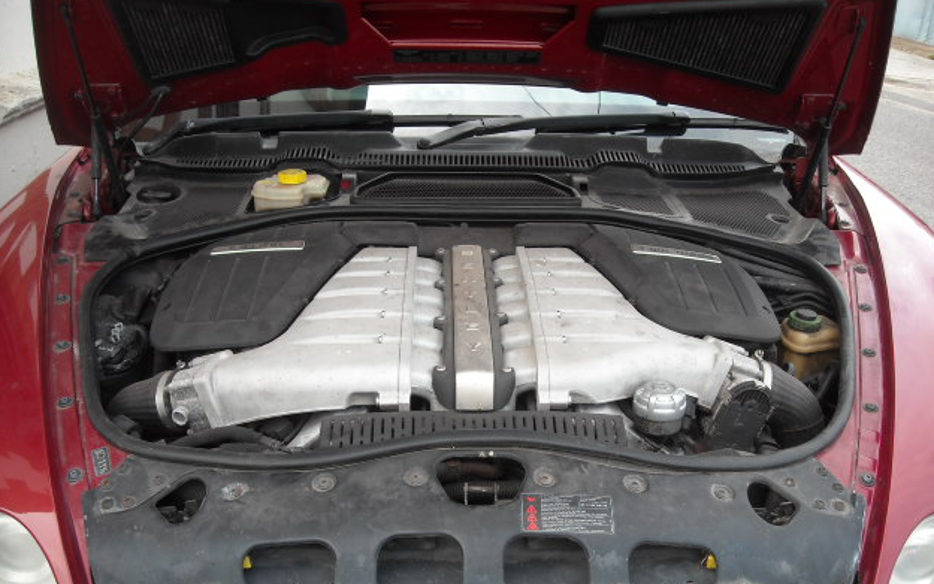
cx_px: 471
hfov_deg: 51.5
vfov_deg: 33.5
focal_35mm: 38
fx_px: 968
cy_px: 344
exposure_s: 1/154
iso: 64
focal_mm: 5.7
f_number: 2.8
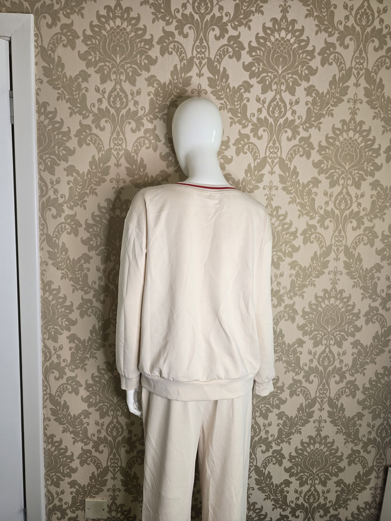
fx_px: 346
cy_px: 260
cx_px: 196
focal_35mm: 23
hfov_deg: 58.9
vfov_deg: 73.9
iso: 20
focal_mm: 6.3
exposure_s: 1/50
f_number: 1.7
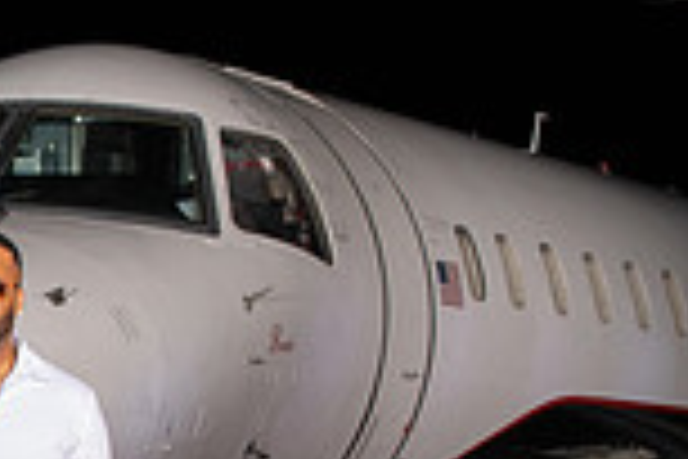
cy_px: 576
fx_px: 5064
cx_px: -612
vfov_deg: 5.2
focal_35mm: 265
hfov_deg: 7.5
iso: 1000
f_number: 6.3
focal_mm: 70
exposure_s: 1/200
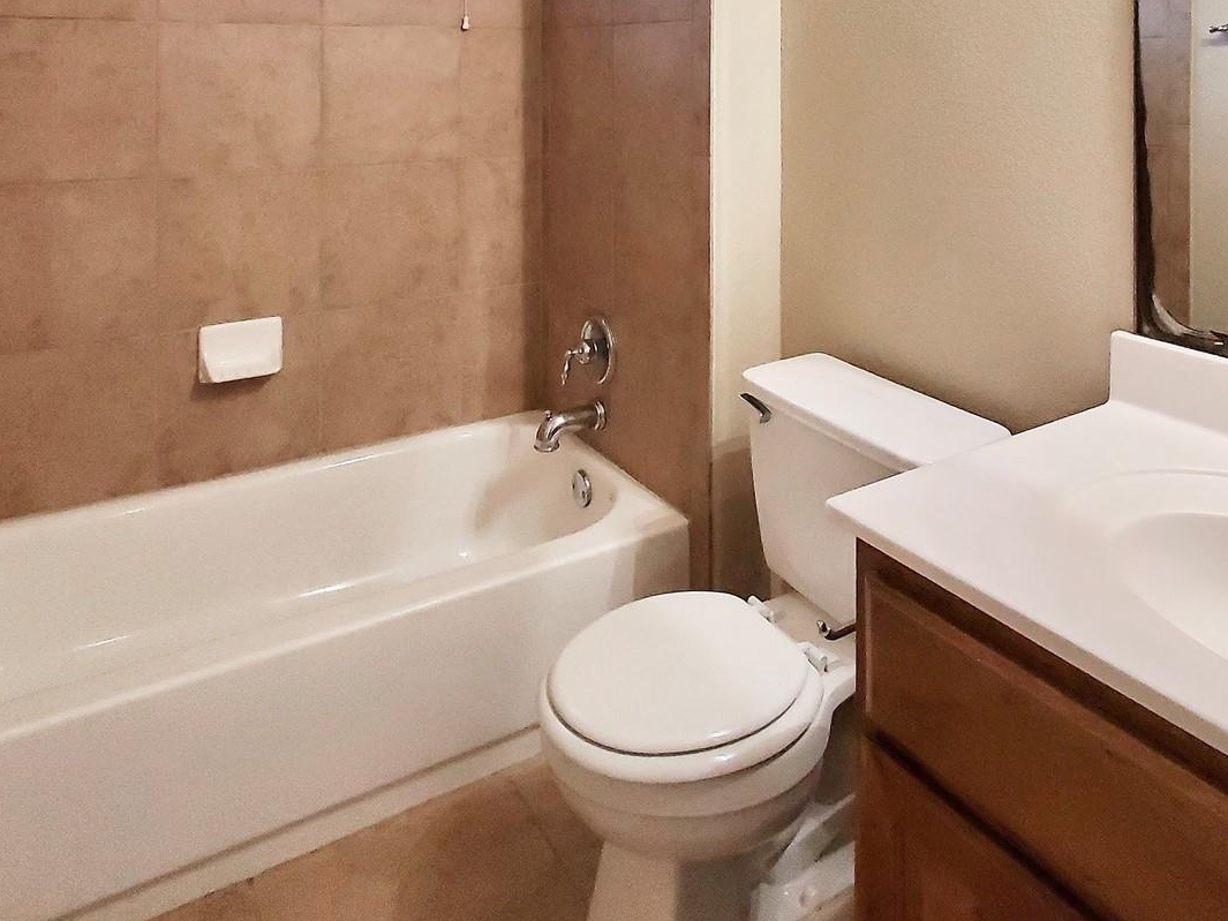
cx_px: 723
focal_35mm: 25
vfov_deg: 49.1
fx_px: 887
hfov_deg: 68.8
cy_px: 95
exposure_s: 1/60
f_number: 2.2
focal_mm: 1.8
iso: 400
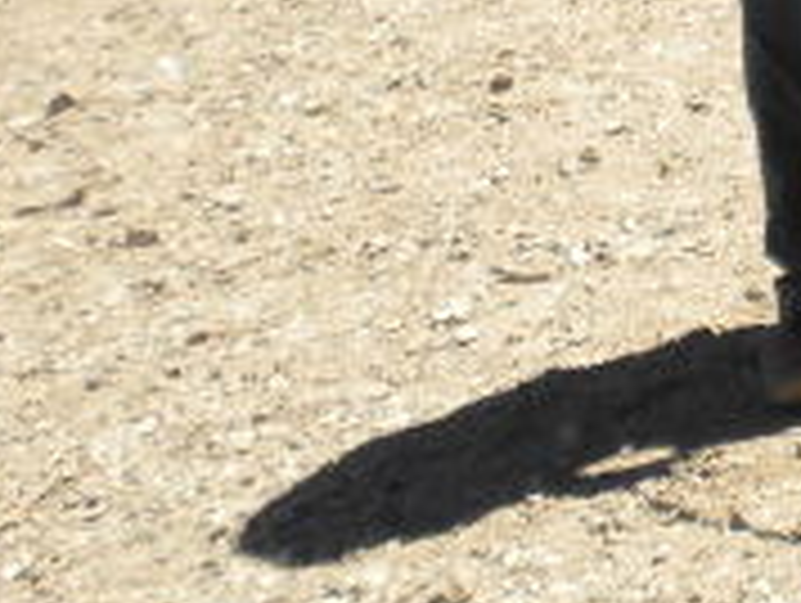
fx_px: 3684
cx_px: 1591
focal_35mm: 159
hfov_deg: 11.3
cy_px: -349
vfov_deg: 9.1
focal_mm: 6.6
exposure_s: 1/74.6
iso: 64
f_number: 10
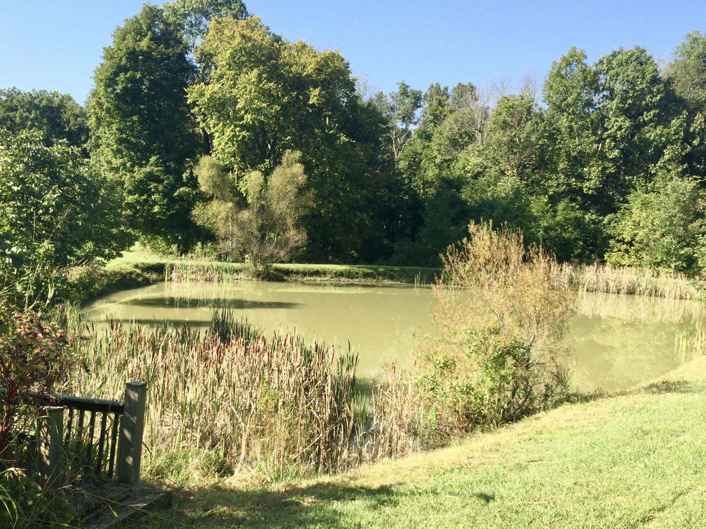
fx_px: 775
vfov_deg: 37.5
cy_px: 331
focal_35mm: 38
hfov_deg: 49.0
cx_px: 342
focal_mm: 4.15
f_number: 2.2
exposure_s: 1/1041
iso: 32
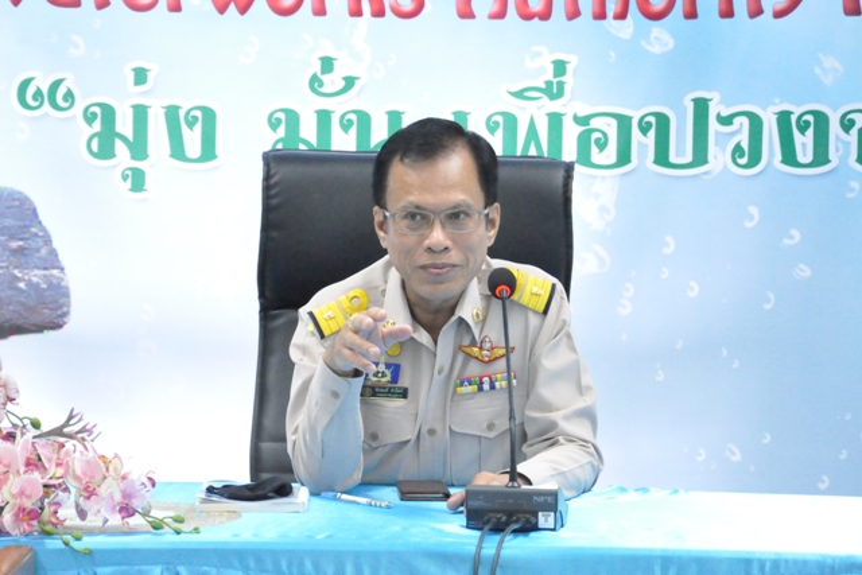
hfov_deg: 13.0
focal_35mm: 158
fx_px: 3772
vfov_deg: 8.7
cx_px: 431
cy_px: 288
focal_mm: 105
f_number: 9
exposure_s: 1/100
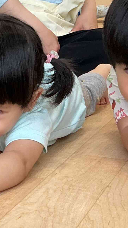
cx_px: -75
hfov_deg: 11.7
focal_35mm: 98
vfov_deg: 21.6
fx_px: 591
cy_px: 162
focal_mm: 3
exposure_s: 1/120
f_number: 1.8
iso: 32
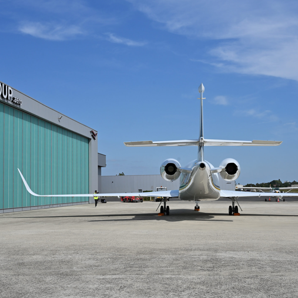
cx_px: 170
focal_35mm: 52
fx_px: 506
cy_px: 147
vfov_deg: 32.8
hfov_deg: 32.7
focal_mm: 40
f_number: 11
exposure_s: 1/800
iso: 200
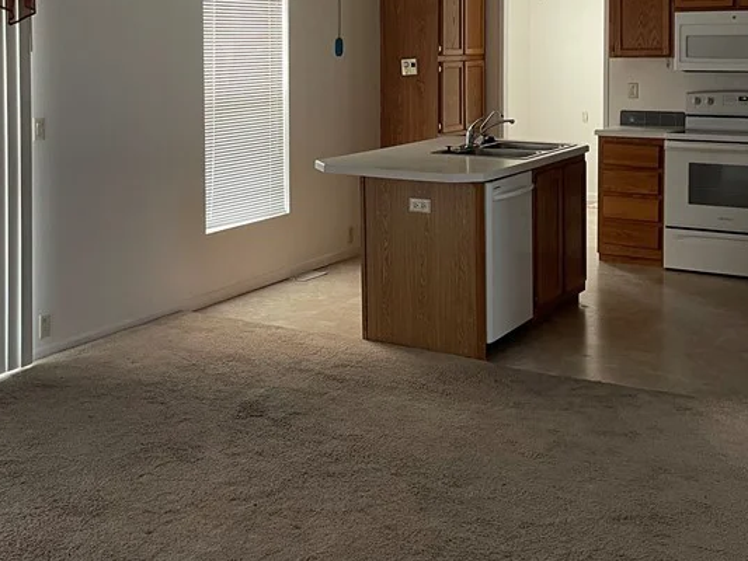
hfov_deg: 39.2
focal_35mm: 48
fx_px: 1037
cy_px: 84
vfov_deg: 29.3
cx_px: 257
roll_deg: -0.1
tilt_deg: -3.6
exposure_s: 1/60
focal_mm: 5.1
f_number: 1.6
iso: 160
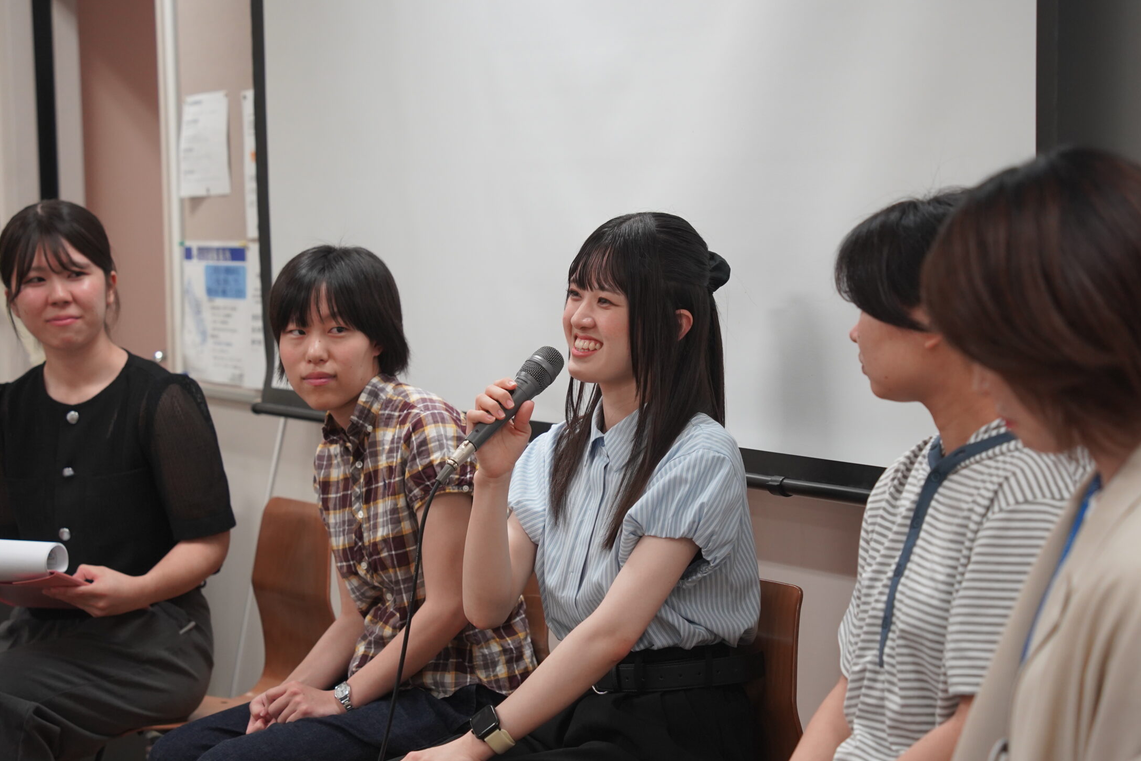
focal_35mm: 104
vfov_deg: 13.2
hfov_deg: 19.6
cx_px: 572
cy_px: 428
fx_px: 3296
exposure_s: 1/160
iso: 1250
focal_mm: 88
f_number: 4.5
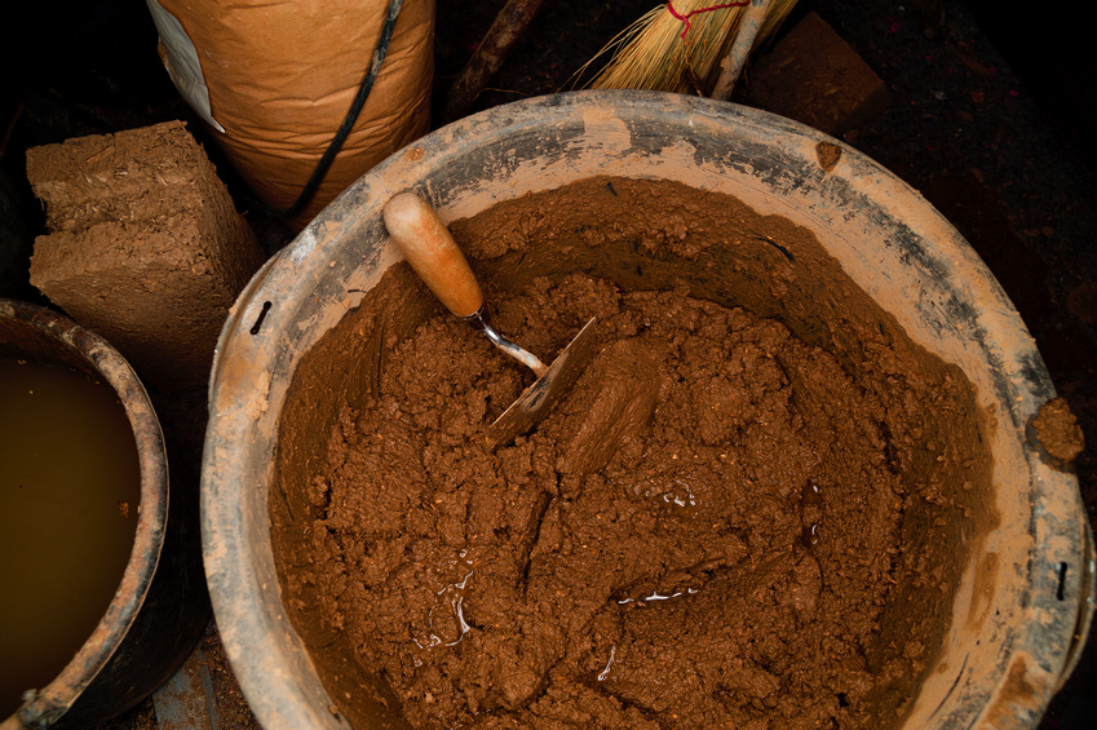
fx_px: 975
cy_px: 365
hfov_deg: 58.7
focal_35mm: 32
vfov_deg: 41.1
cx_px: 548
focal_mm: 32
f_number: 5
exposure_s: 1/800
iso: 200
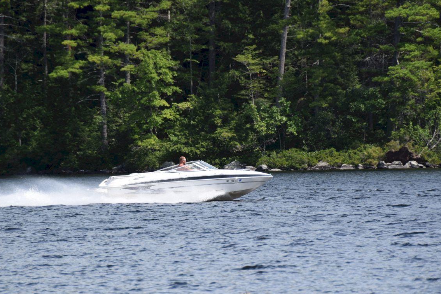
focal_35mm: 397
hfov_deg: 5.2
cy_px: 167
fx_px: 4863
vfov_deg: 3.5
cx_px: 224
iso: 200
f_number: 6.3
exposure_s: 1/640
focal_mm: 200
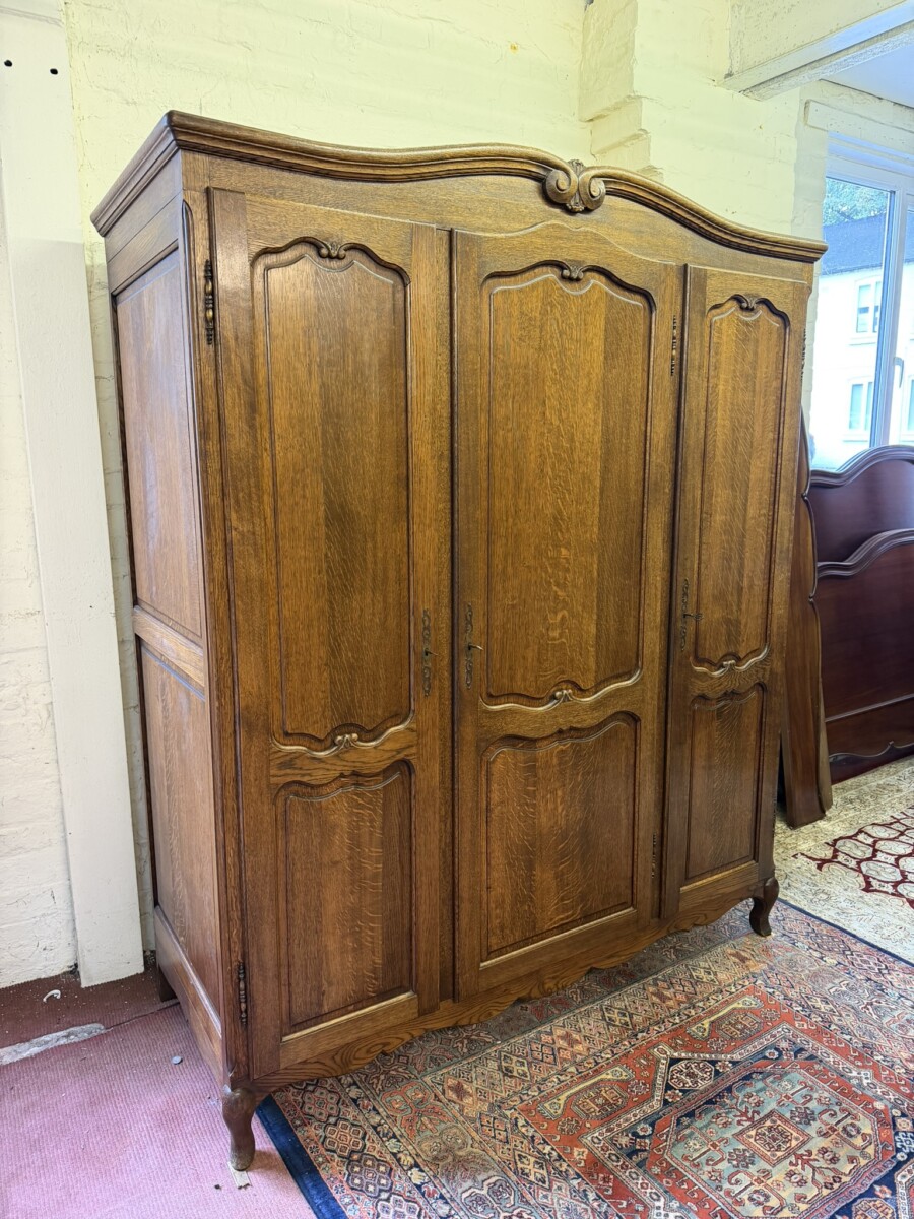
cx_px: 457
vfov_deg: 71.6
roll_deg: +0.1
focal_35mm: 24
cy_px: 610
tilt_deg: -11.3
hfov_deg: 56.8
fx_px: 845
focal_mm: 6.76
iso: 250
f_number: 1.78
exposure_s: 1/50
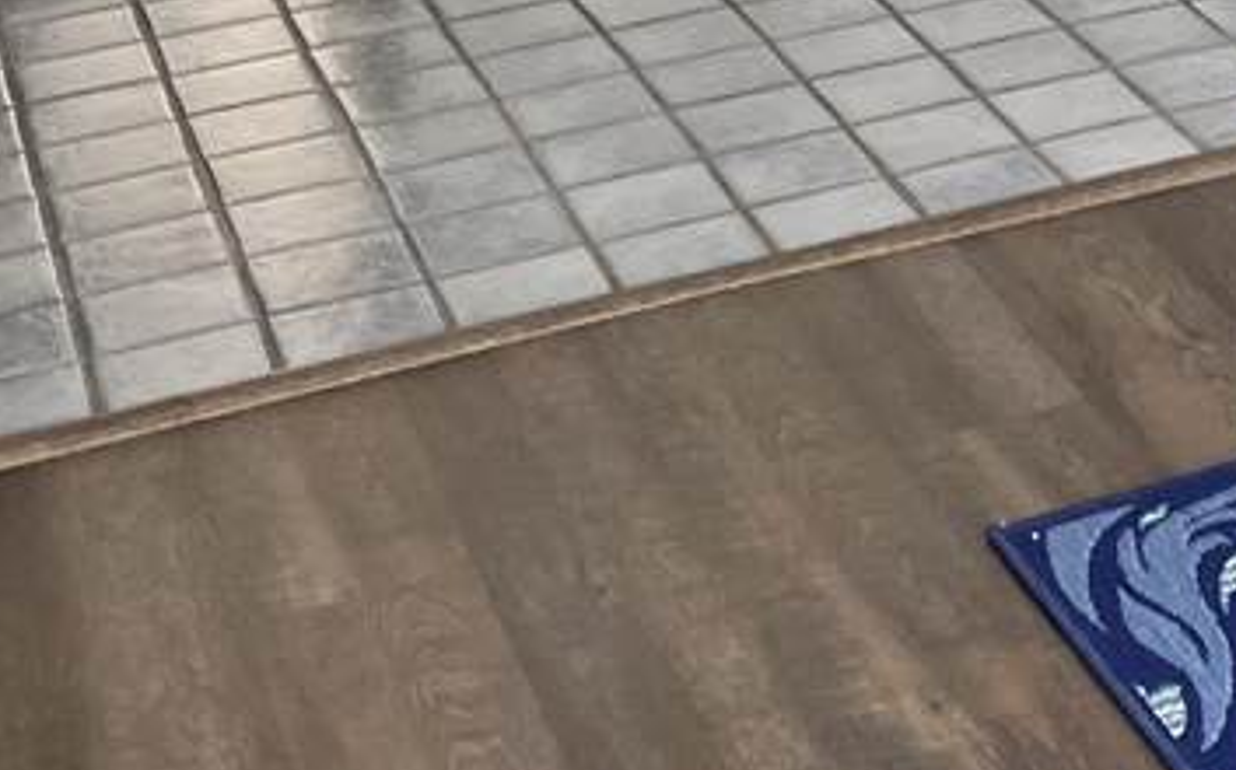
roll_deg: +0.9
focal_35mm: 100
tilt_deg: -9.4
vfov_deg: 12.1
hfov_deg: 19.4
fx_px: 3366
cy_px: -574
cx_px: 1565
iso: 100
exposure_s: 1/121
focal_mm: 4.2
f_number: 1.6
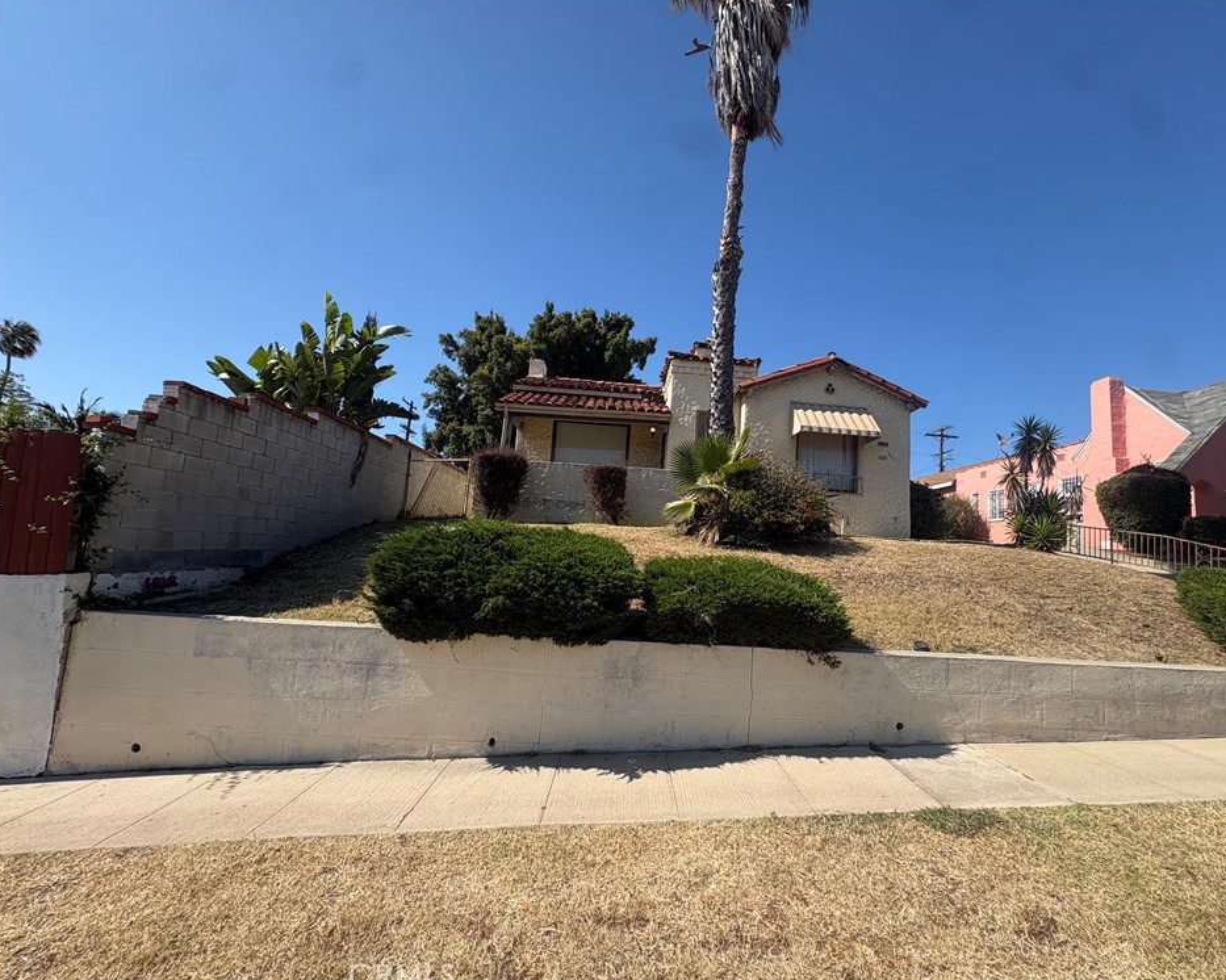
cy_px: 490
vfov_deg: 84.0
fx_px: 544
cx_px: 657
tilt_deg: +9.2
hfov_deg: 96.6
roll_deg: -2.9
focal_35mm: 15
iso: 40
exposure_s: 1/1126
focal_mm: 2.22
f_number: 2.2
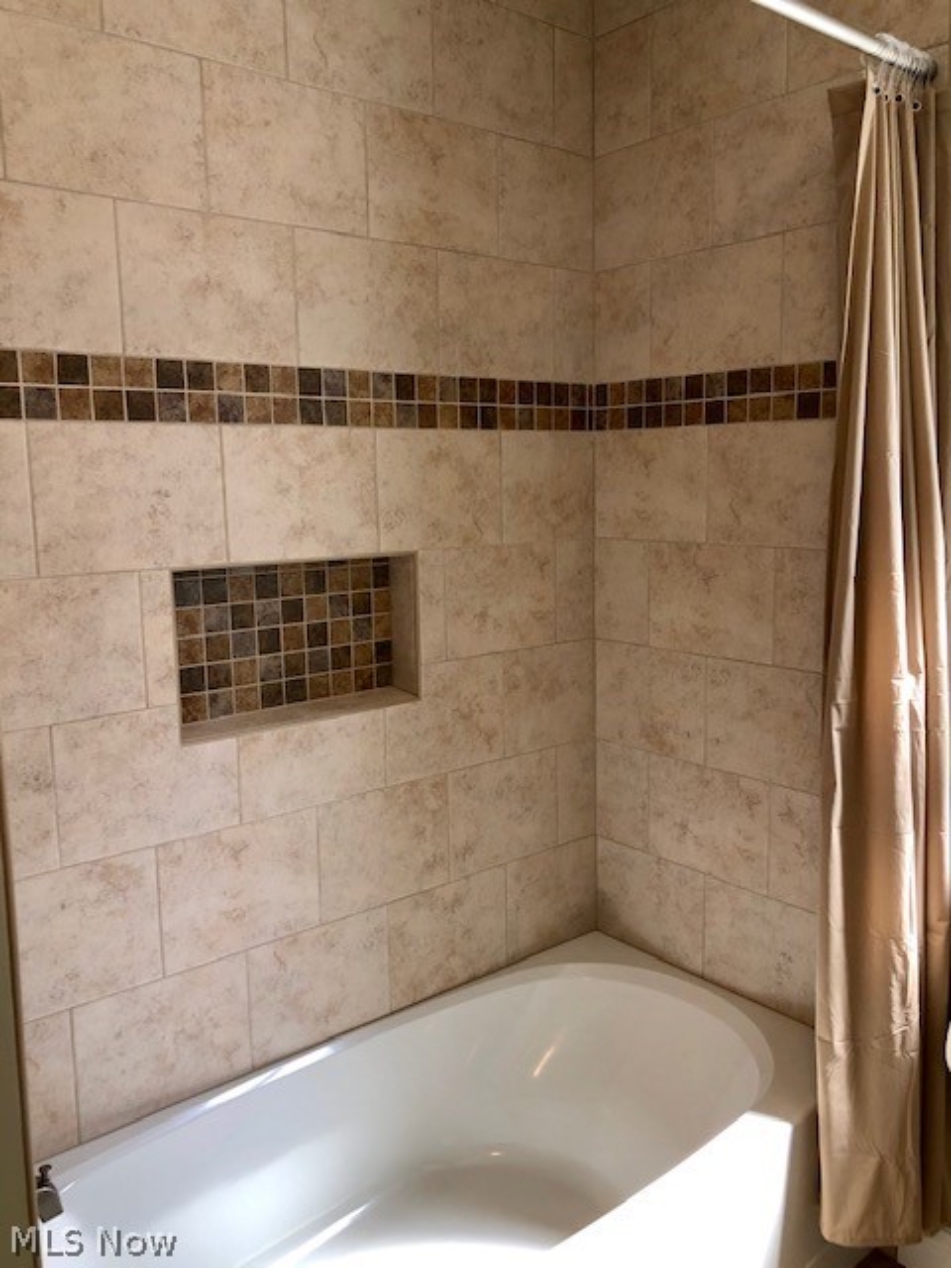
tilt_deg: -7.6
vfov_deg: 63.4
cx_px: 476
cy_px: 634
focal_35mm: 28
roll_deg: +0.2
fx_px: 1026
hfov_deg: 49.7
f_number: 1.8
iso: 32
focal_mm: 3.99
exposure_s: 1/30
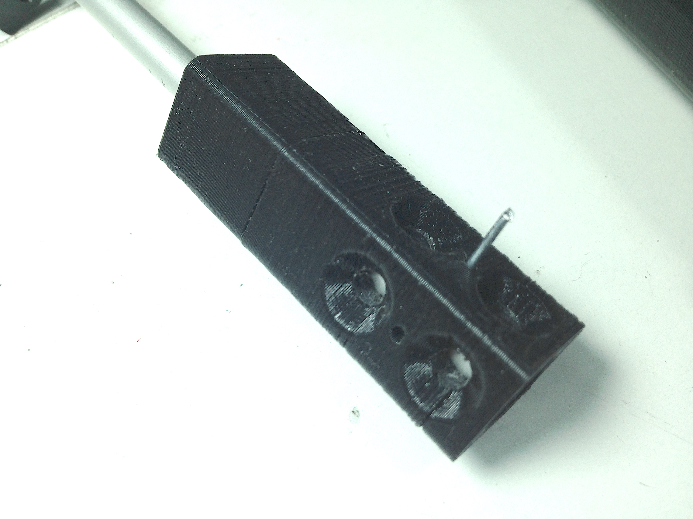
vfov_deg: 42.9
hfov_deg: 55.4
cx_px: 346
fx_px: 661
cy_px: 260
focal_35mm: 33
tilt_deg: -57.1
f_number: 2.4
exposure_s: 1/638
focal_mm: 4.12
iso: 50
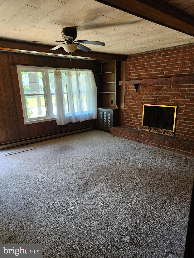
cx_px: 97
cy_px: 129
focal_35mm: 23
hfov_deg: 58.9
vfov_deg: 73.9
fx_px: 172
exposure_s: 1/120
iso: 500
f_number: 1.8
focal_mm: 6.4
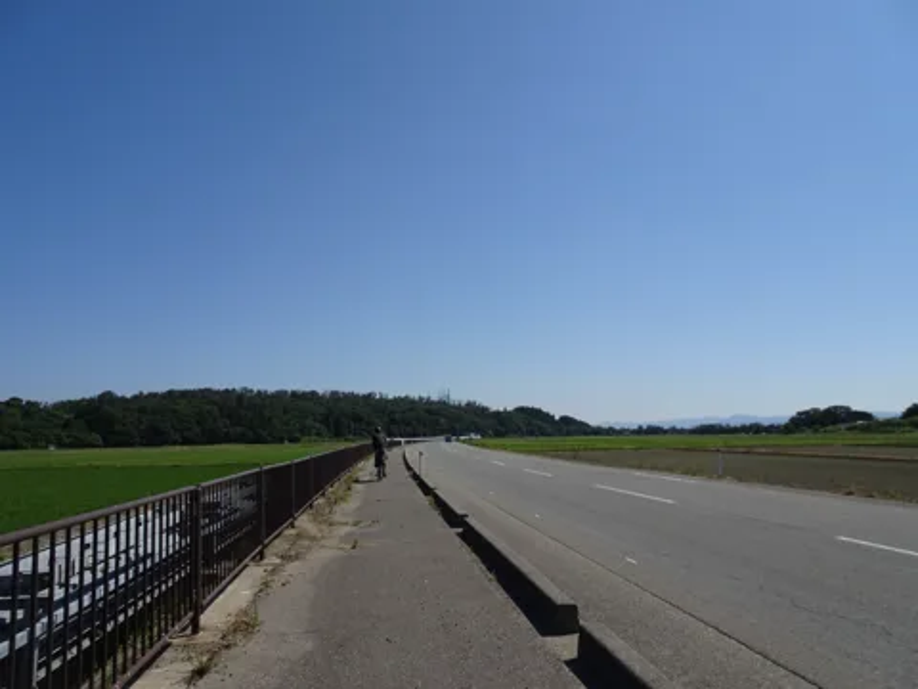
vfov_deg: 56.8
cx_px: 459
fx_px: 636
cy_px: 344
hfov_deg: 71.6
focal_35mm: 24
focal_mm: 4.1
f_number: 3.5
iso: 80
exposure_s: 1/1600
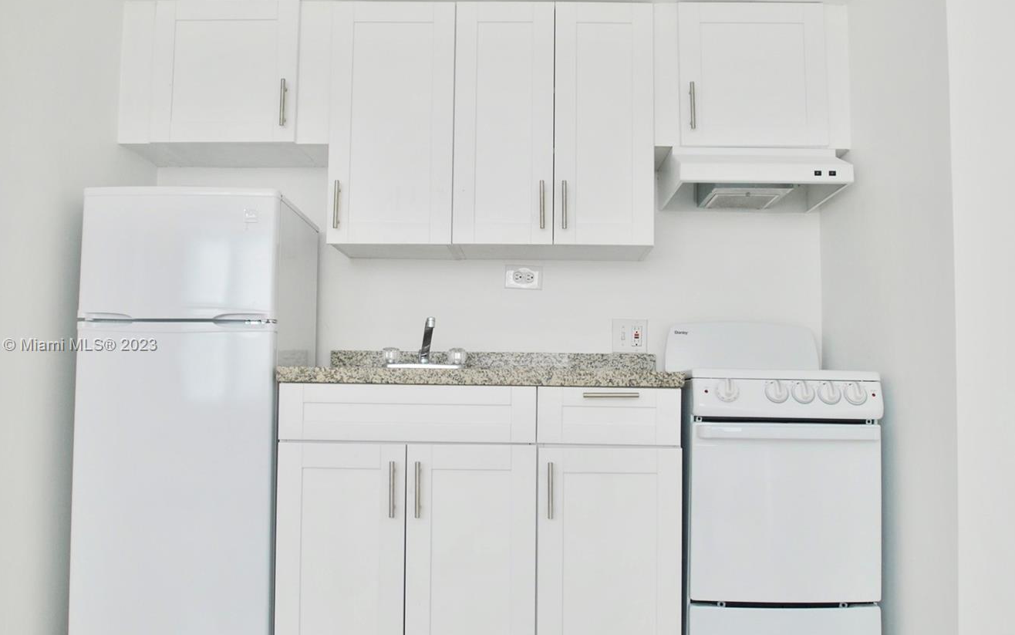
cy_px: 346
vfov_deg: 39.8
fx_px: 875
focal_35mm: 32
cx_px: 527
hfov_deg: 60.2
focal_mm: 17
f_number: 5
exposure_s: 1/100
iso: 200
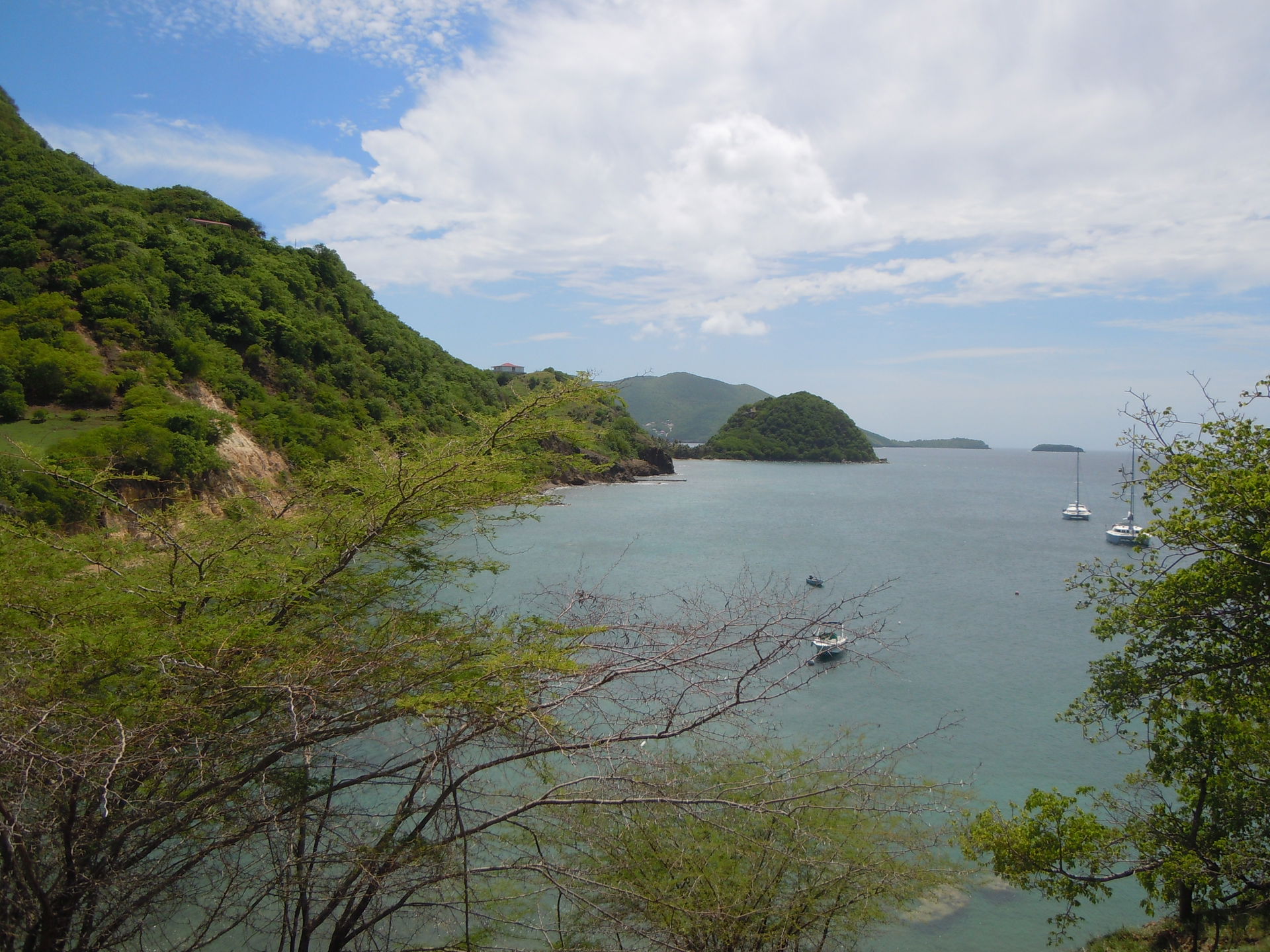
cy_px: 476
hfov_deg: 60.0
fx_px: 1101
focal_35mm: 30
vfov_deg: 46.8
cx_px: 635
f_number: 7
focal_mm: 5.4
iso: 100
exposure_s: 1/400
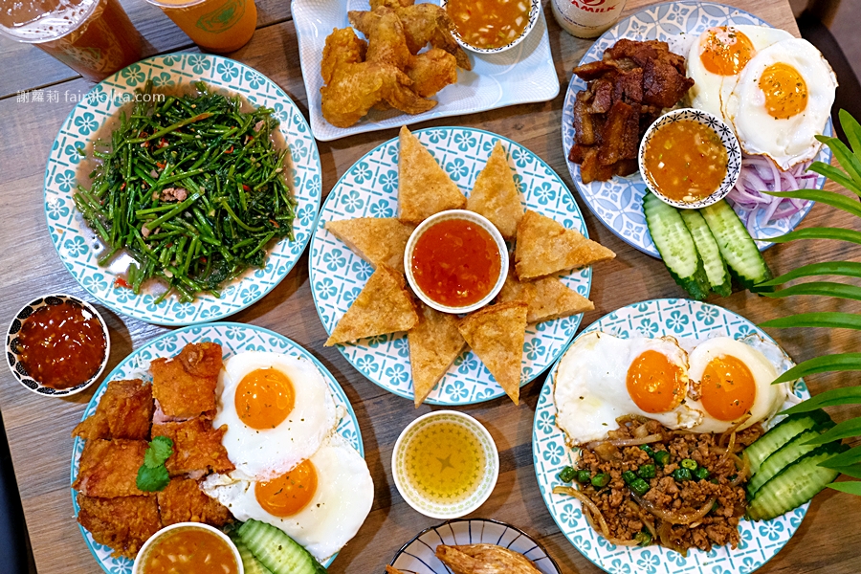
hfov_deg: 54.4
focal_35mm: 35
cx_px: 430
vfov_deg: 37.9
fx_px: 837
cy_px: 287
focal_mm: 23
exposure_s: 1/400
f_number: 3.6
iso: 3200
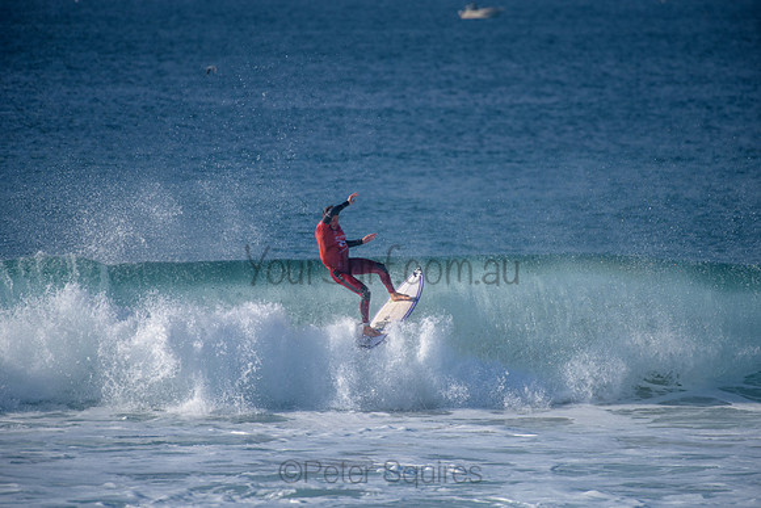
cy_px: 254
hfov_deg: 4.0
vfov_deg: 2.7
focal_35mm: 517
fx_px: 10938
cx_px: 380
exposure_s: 1/2000
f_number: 5.6
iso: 200
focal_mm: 500
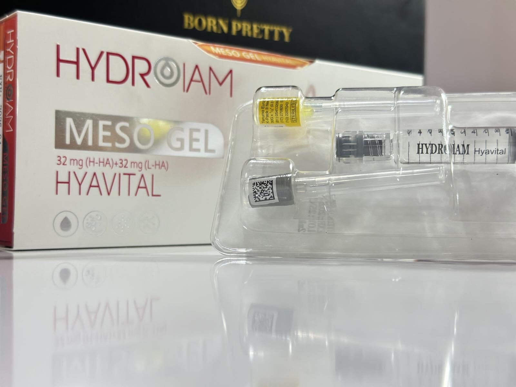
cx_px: 258
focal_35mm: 48
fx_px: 716
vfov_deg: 30.3
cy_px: 194
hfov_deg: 39.7
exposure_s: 1/50
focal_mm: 6.86
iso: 100
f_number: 1.78
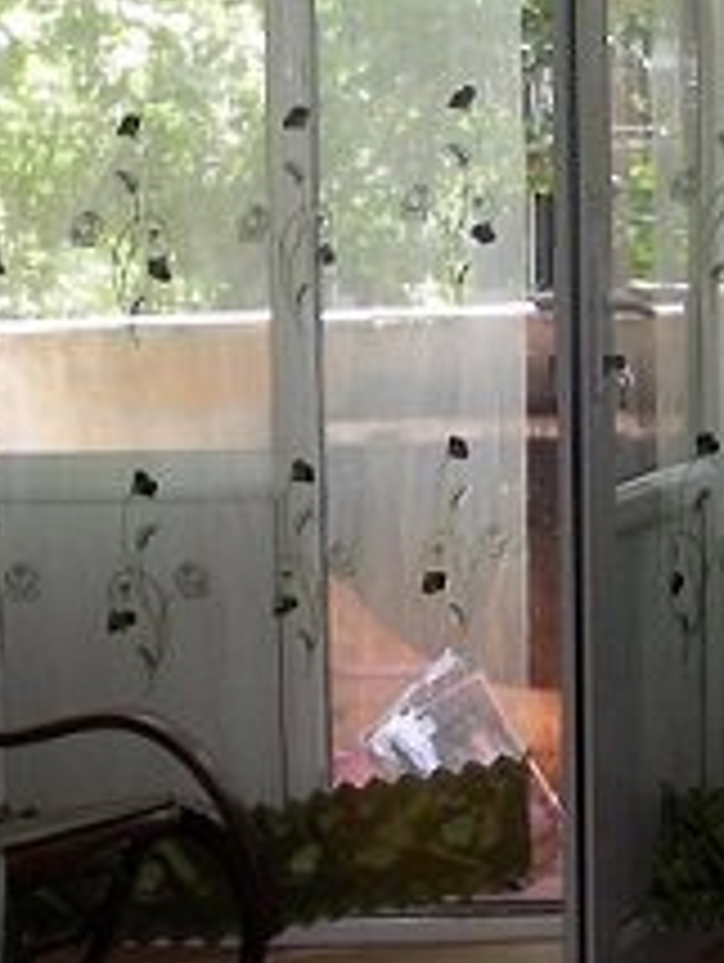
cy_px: 544
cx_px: 391
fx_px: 3340
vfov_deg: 16.4
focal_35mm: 120
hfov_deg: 12.4
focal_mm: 6.3
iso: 50
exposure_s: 1/60
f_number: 3.5
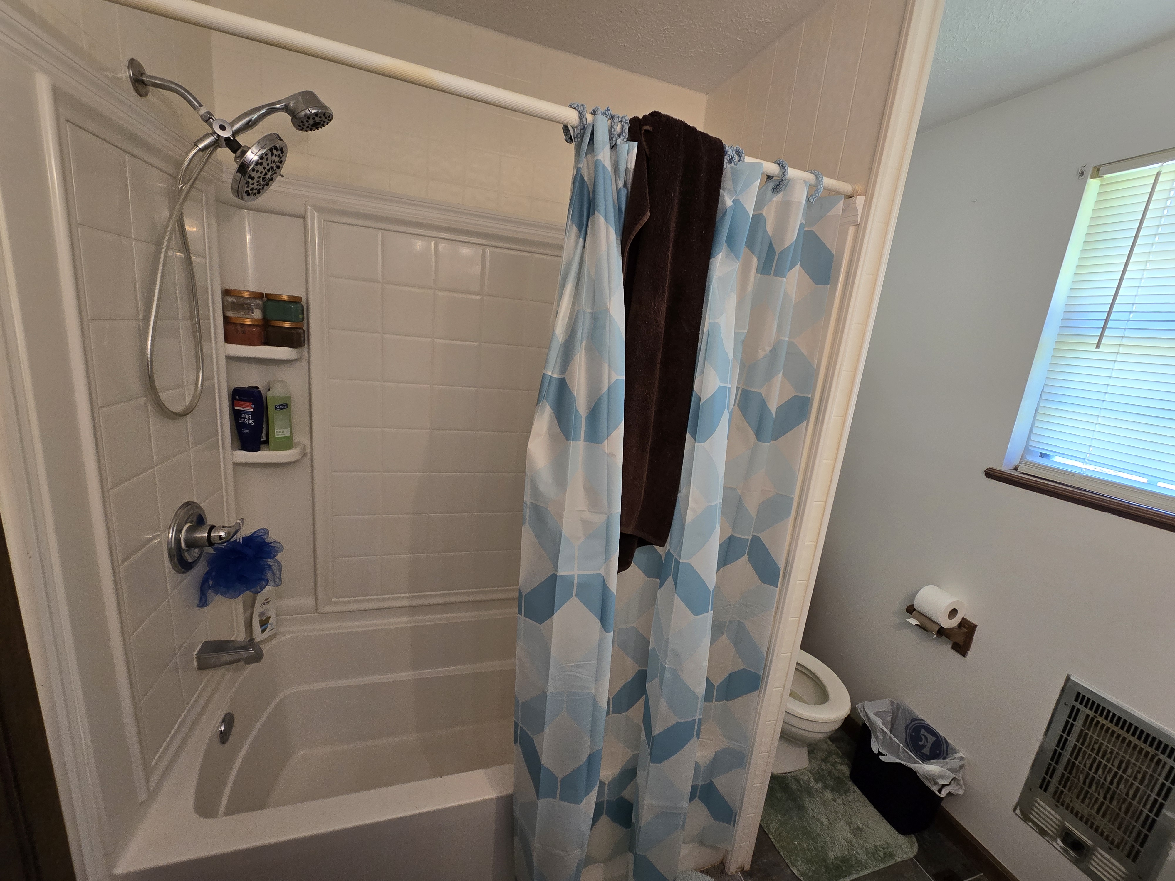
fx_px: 441
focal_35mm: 13
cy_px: 440
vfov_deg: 89.9
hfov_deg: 106.2
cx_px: 588
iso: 200
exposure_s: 1/60
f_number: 2.2
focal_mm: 2.2
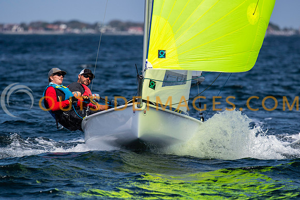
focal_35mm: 450
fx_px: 3751
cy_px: 100
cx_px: 150
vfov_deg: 3.1
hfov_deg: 4.6
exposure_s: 1/5000
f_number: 5
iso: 400
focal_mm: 300
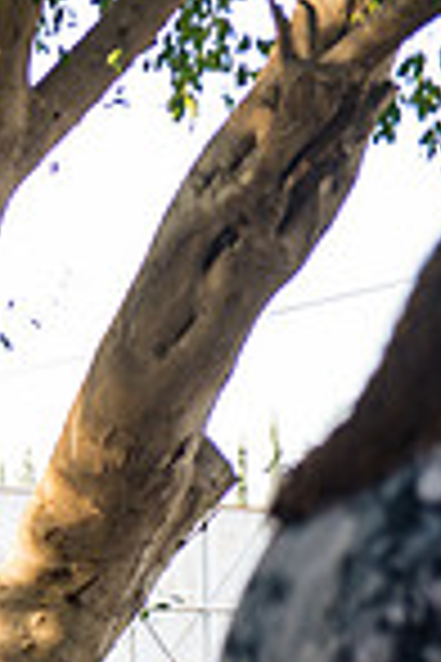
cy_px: 844
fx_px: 5089
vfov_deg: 7.4
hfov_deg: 4.8
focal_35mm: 277
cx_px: -783
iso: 100
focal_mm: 70
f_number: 2.8
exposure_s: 1/60
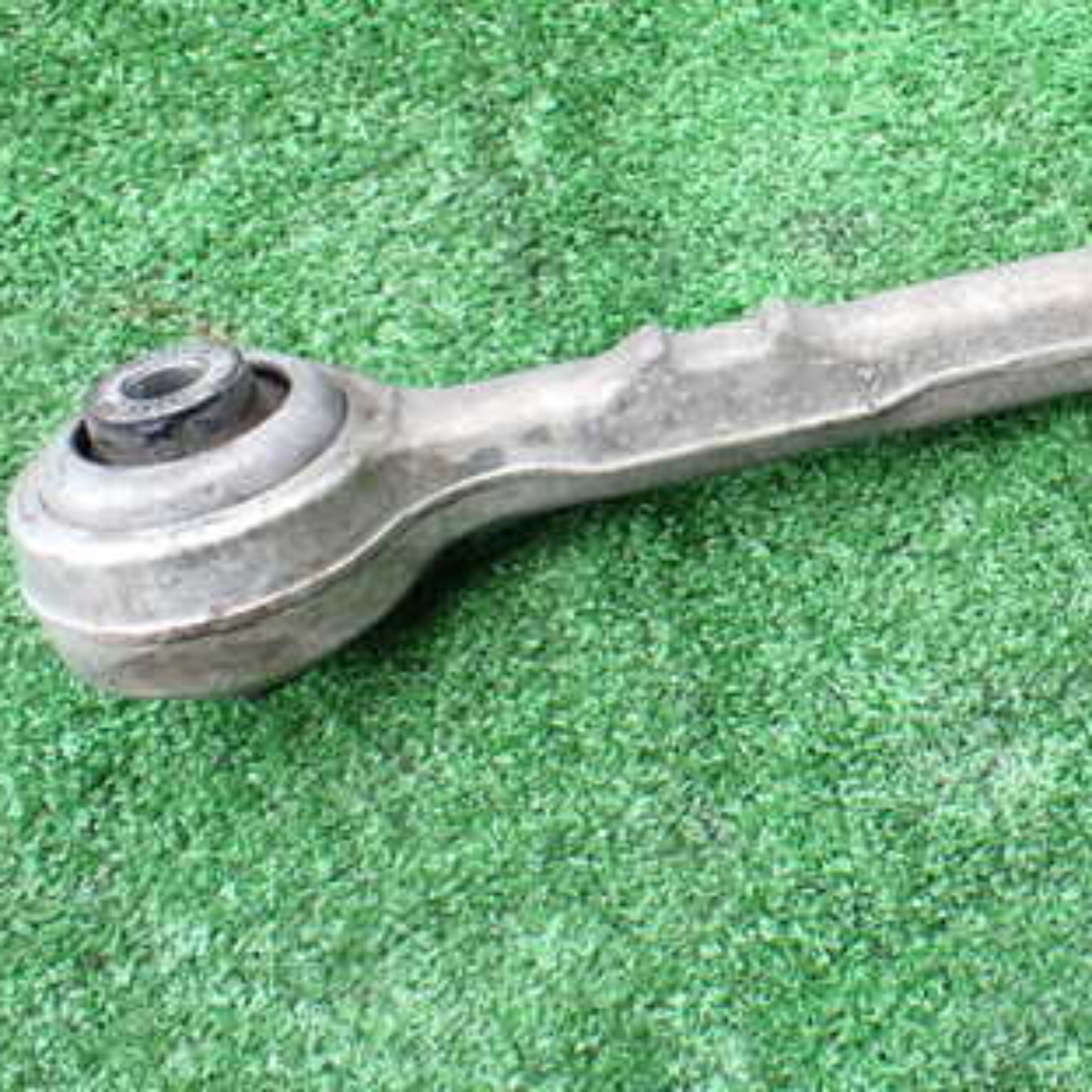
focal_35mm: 51
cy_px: 312
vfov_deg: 32.9
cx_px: 980
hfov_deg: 31.8
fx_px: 1820
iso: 100
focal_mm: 5.4
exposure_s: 1/160
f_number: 2.3
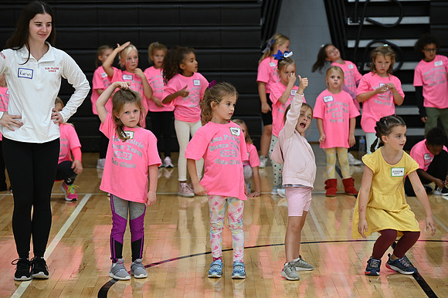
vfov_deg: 11.4
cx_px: 224
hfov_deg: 17.1
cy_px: 149
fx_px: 1492
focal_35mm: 120
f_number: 4
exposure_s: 1/60
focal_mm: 120
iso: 800
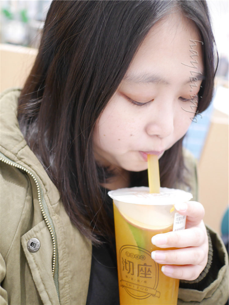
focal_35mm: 30
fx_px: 265
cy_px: 152
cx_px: 114
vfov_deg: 60.0
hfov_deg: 46.8
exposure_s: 1/60
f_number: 1.7
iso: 640
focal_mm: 15
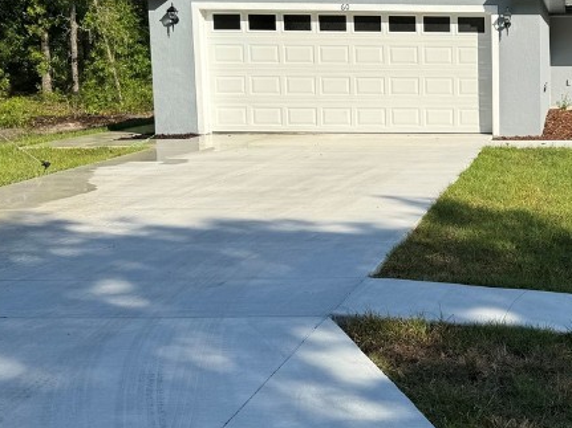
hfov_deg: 31.0
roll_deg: +0.3
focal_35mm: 57
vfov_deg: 25.6
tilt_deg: -7.6
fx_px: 942
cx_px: 588
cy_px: 176
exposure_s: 1/3802
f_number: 1.78
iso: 80
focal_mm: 6.76
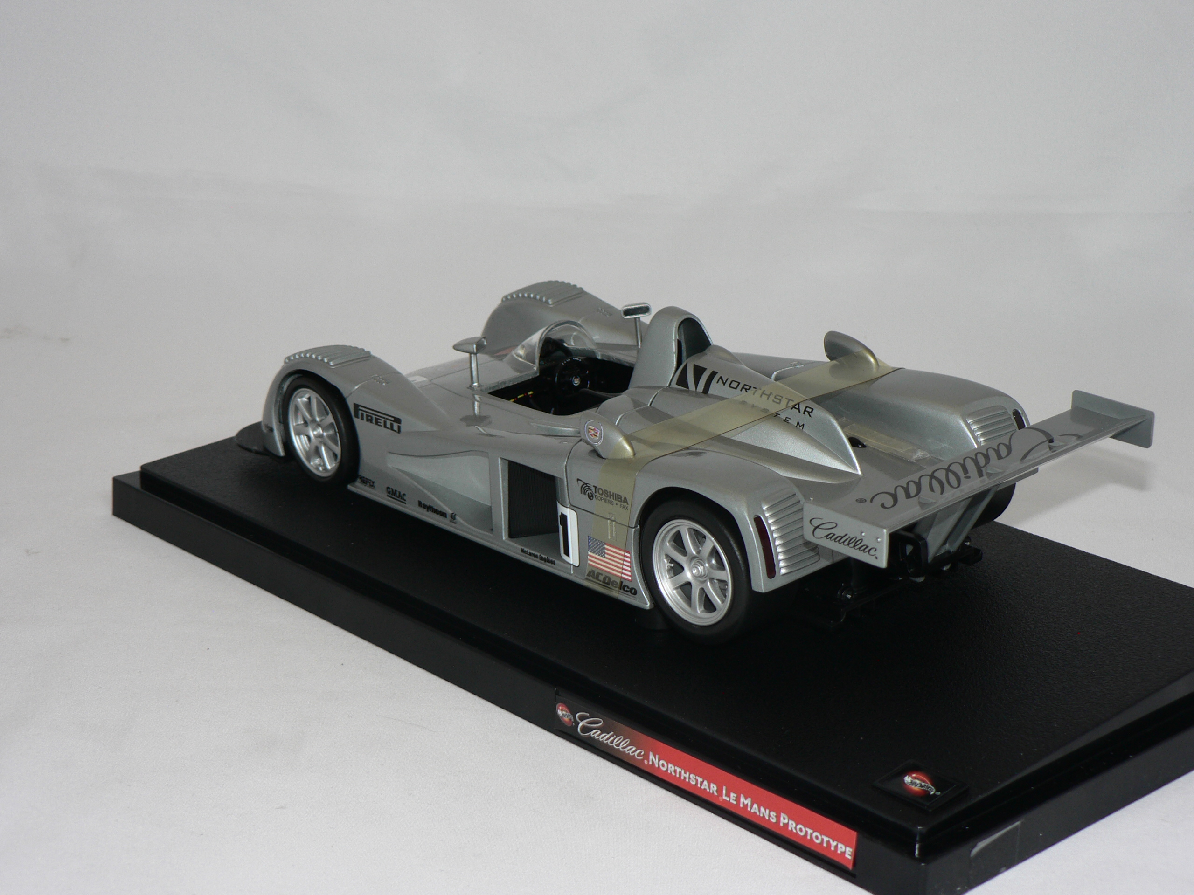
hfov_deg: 30.3
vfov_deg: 22.9
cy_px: 448
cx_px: 597
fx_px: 2208
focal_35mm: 64
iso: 80
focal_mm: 10.7
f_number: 3.2
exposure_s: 1/60
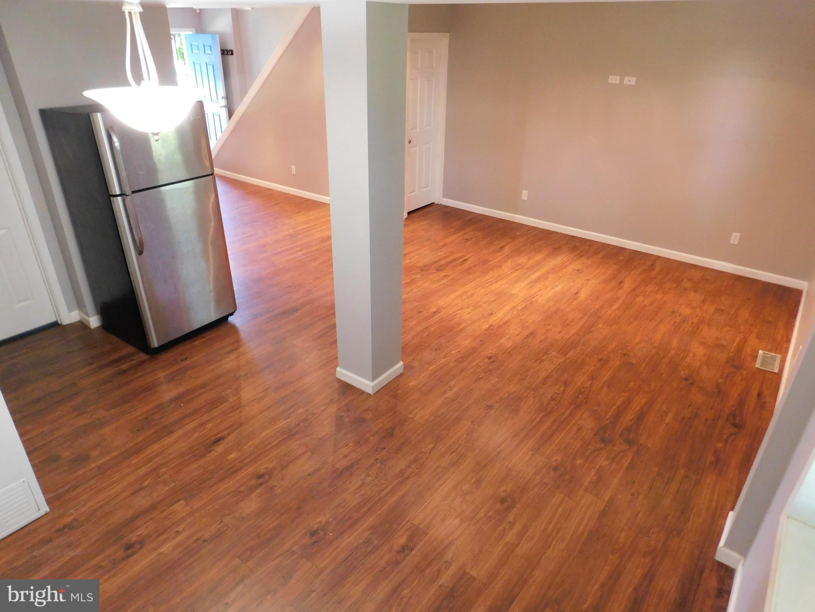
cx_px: 408
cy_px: 306
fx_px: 542
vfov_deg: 58.9
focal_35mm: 23
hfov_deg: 73.9
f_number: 3
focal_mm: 4
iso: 400
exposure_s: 1/15
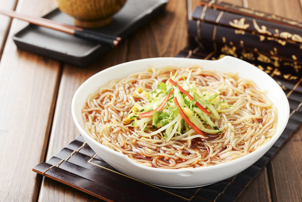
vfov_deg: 13.1
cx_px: 151
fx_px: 881
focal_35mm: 105
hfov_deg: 19.4
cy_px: 101
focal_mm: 105
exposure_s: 1/125
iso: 160
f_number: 7.1
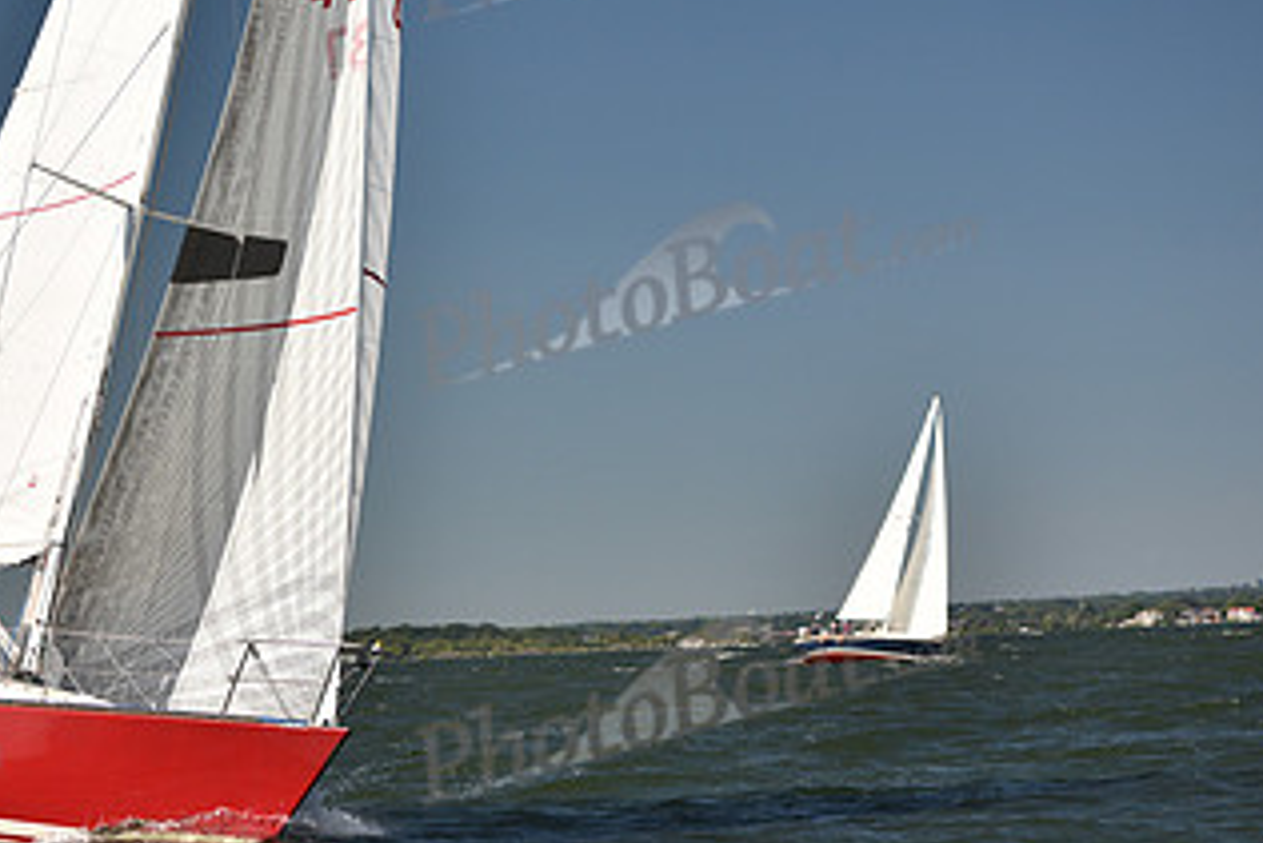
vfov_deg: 9.3
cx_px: 212
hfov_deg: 13.9
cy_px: 549
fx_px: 5159
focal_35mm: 147
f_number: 3.5
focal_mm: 80
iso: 250
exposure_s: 1/1250
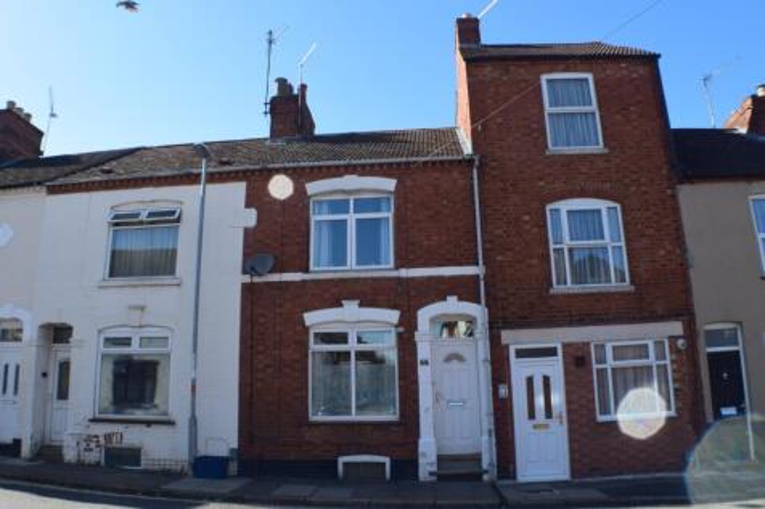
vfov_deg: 36.8
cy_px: 254
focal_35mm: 36
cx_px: 382
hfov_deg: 53.1
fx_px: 765
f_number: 10
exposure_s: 1/250
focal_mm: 24
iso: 400
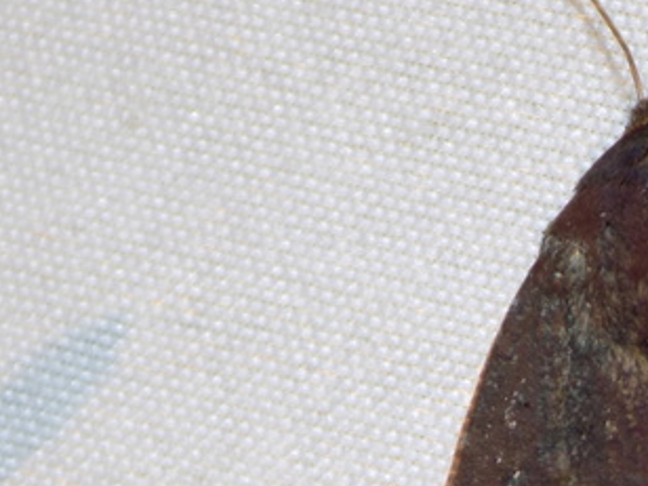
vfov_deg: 4.5
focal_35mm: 327
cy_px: 625
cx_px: 641
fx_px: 6121
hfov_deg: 6.0
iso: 80
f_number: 4.8
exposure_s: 1/30
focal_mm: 20.9
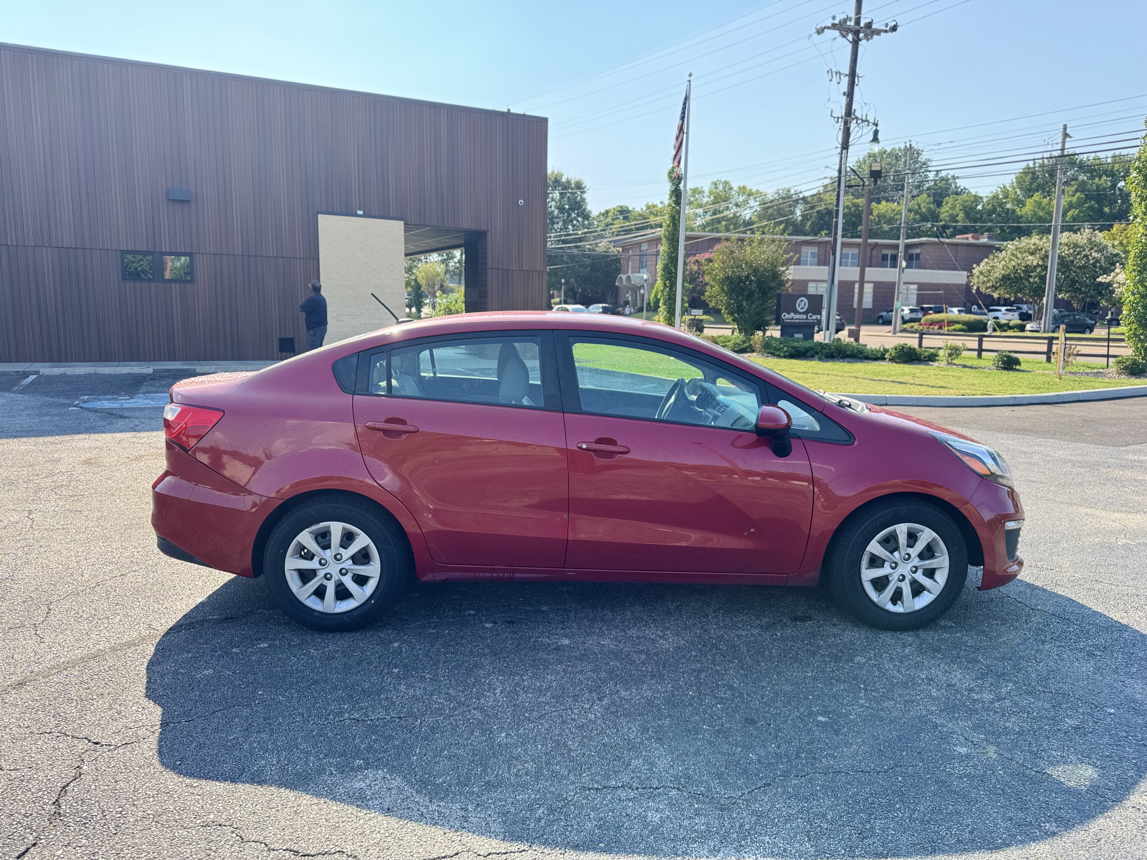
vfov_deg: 56.8
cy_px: 430
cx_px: 574
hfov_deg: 71.6
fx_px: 795
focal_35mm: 24
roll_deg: -1.6
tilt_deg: -8.0
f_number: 1.78
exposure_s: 1/938
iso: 80
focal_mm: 6.76
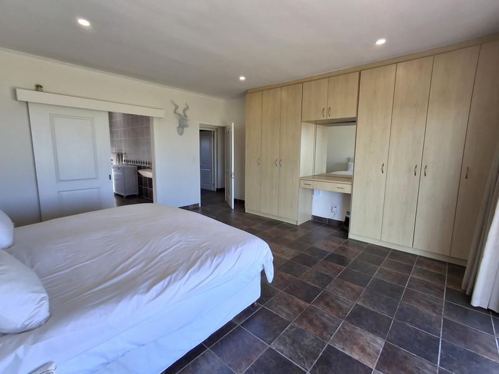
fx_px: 231
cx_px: 250
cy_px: 187
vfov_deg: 78.1
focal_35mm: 16
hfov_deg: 94.5
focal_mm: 1.64
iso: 40
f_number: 2.2
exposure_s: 1/100
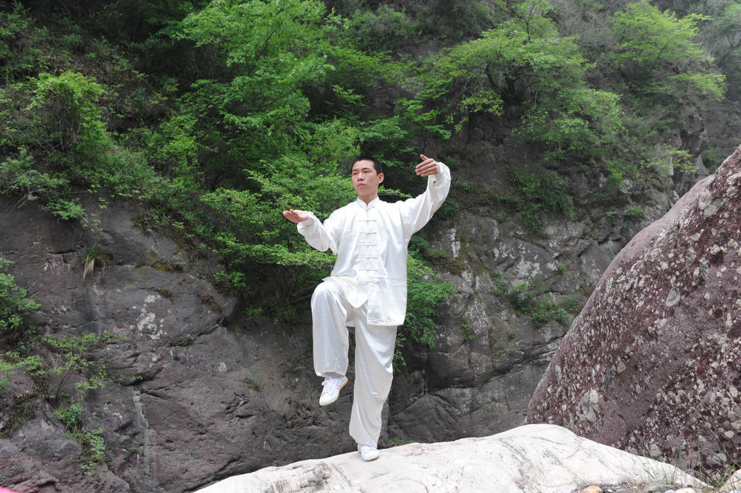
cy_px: 246
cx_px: 370
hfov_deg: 54.5
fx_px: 720
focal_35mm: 35
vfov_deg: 37.8
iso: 200
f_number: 7.1
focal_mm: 35
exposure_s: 1/30
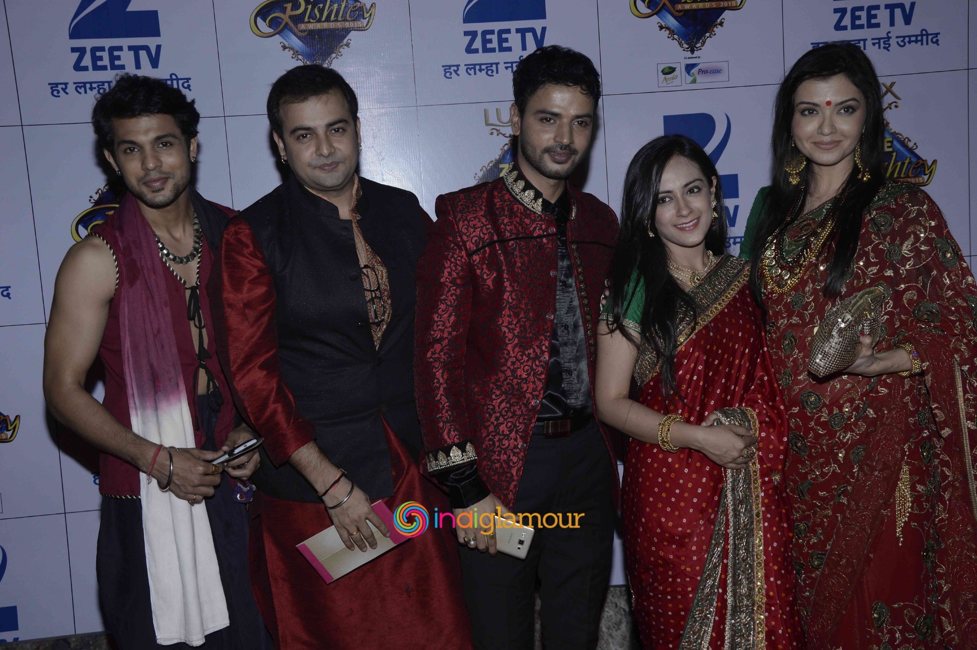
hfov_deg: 43.6
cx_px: 488
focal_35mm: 45
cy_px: 325
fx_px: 1220
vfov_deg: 29.8
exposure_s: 1/200
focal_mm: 30
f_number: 7.1
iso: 400
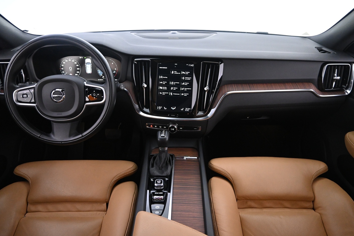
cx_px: 177
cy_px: 118
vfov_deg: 53.1
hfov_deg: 73.7
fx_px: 236
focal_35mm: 24
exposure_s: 1/25
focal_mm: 16
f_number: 3.5
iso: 3200
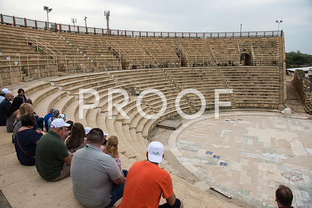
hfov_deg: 73.7
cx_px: 156
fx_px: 208
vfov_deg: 53.2
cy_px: 104
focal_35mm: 24
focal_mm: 24
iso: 100
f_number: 3.5
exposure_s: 1/500
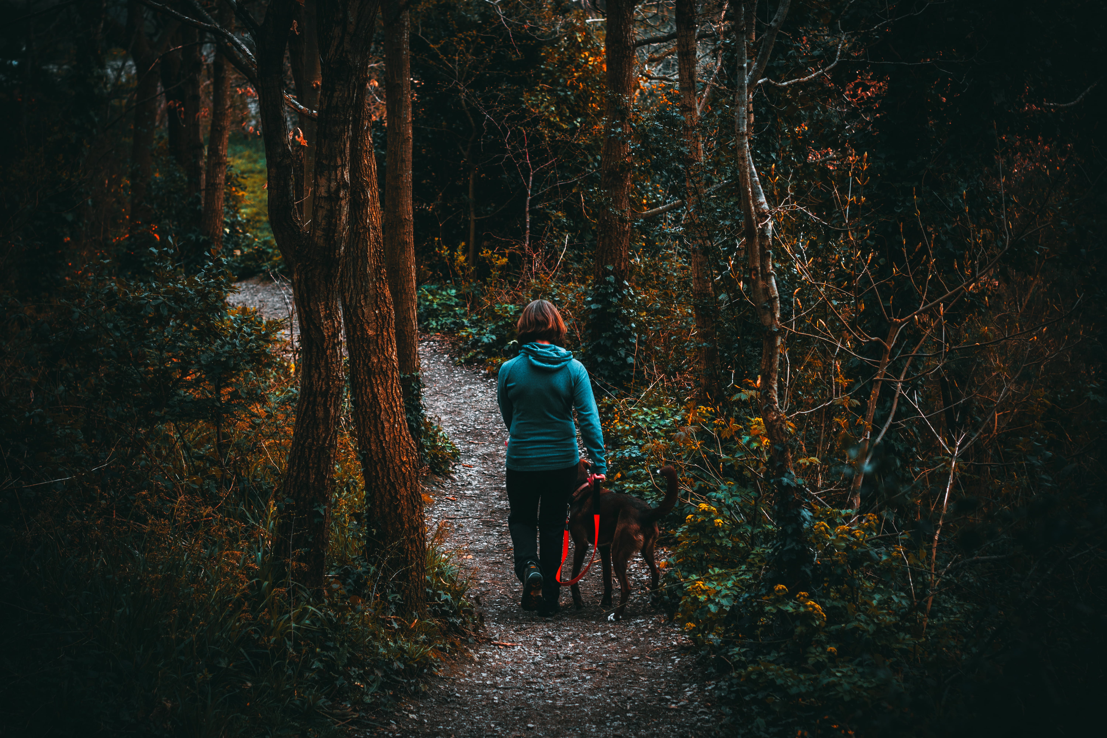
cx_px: 554
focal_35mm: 75
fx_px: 2306
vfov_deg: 18.2
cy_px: 369
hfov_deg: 27.0
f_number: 3.5
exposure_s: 1/200
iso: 250
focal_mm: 50
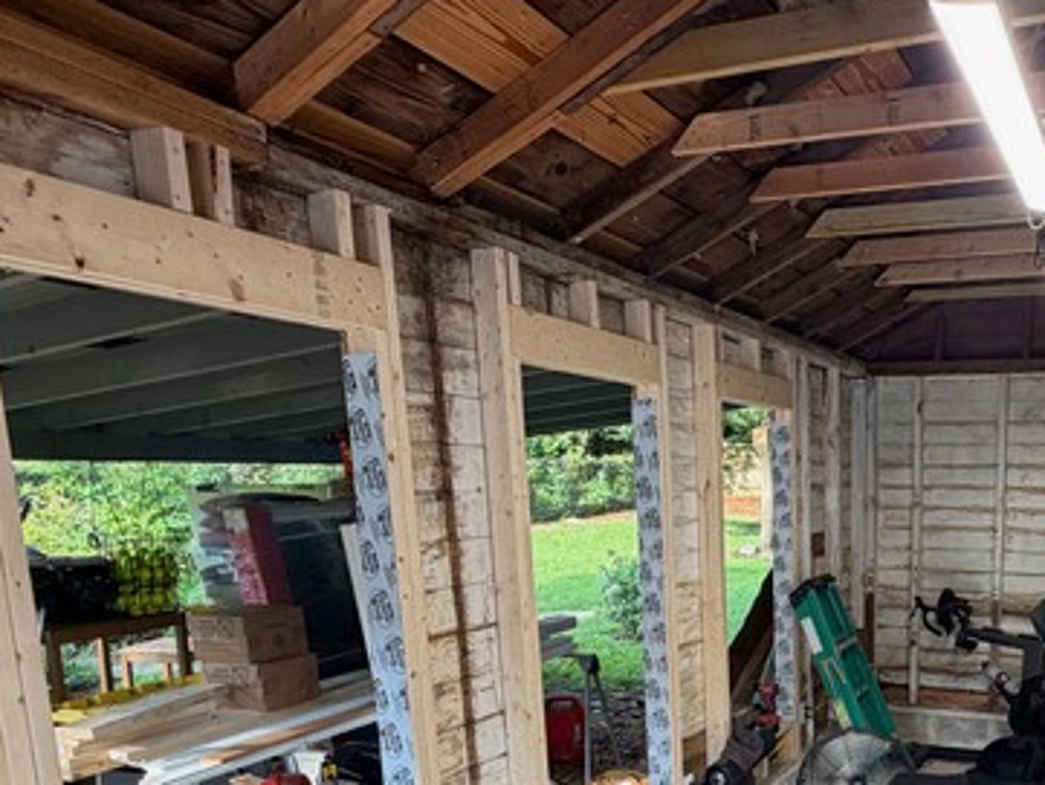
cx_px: 851
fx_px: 936
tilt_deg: -10.0
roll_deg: -0.5
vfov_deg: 43.0
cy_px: 649
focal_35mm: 31
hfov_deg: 54.0
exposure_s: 1/120
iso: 80
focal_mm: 2.22
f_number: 2.2
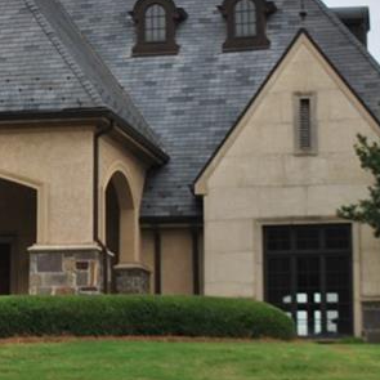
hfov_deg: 13.0
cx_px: -1
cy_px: 165
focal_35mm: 133
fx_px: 1652
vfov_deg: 13.1
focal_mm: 30
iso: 100
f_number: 7.1
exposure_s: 1/200
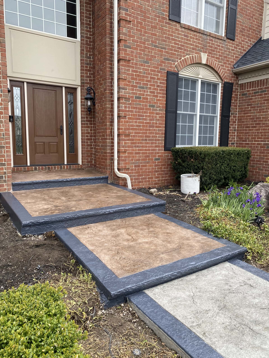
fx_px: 269
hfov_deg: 53.1
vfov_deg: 67.3
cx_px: 134
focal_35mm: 26
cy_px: 179
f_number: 1.8
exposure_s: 1/565
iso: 32
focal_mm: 4.25
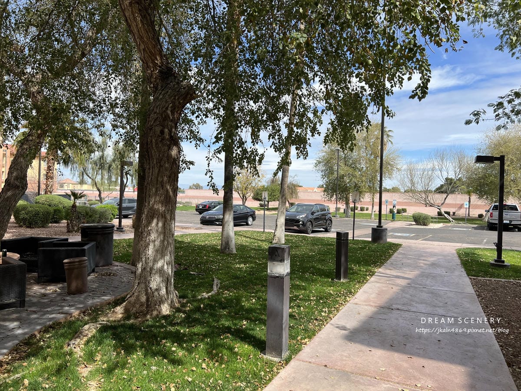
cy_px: 196
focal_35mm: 26
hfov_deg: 67.3
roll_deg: -0.7
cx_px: 260
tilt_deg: -0.7
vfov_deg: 53.1
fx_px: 391
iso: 50
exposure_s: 1/2695
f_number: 1.5
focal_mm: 5.7
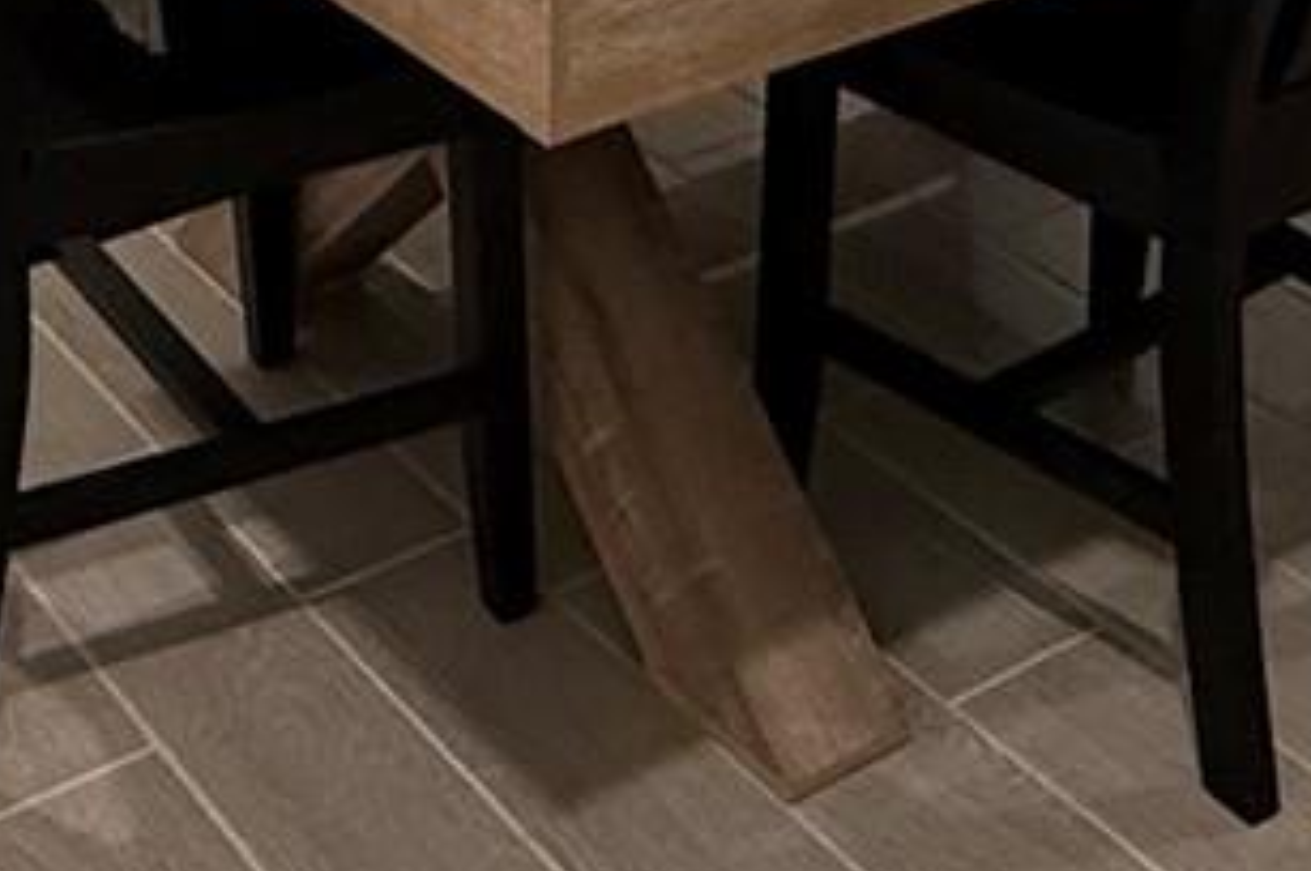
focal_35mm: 76
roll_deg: +0.1
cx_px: 632
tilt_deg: -6.8
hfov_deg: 26.7
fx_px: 2765
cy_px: -773
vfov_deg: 15.1
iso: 320
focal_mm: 2.22
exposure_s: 1/60
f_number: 2.2
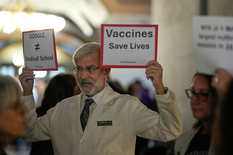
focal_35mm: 85
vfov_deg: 16.1
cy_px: 78
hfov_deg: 23.9
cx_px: 116
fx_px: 550
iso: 6400
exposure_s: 1/320
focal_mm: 85
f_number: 1.4
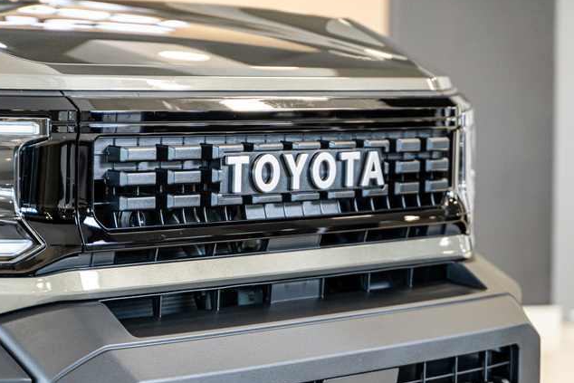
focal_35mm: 121
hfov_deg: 16.9
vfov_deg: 11.3
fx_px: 1930
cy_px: 181
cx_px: 175
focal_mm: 75
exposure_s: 1/125
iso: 640
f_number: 2.8
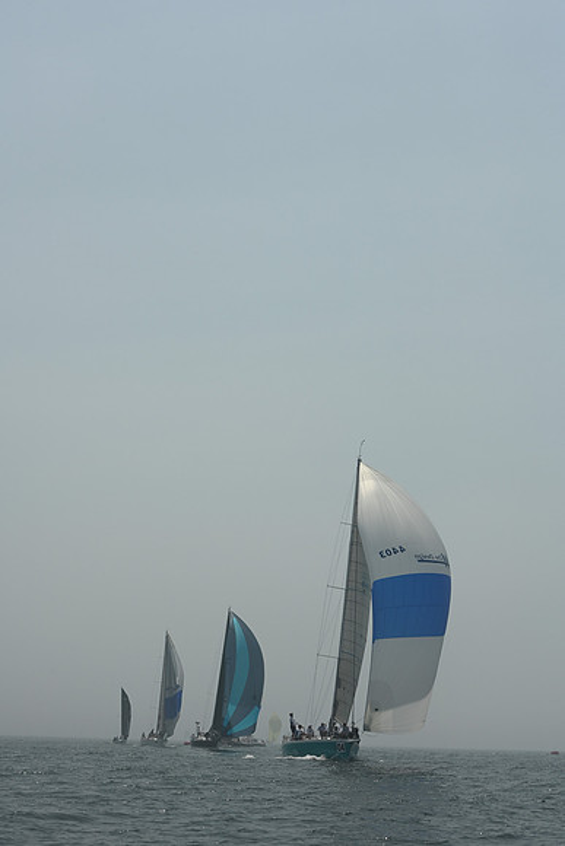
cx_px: 282
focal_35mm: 70
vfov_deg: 28.8
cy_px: 423
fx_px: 1647
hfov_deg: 19.5
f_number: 13
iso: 320
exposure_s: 1/1250
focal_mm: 70
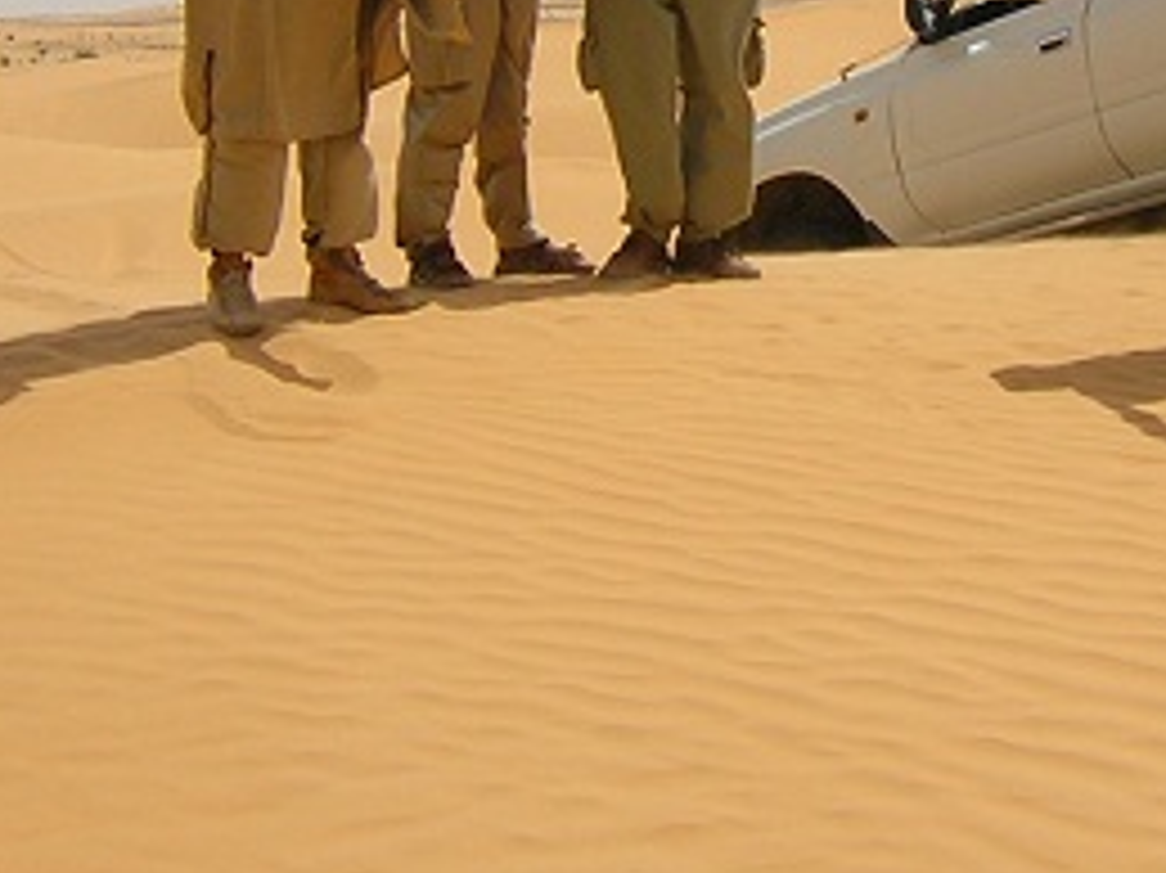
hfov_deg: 21.8
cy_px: -108
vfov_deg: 16.1
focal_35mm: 89
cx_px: 905
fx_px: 2996
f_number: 5.2
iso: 100
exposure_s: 1/720
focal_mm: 4.7
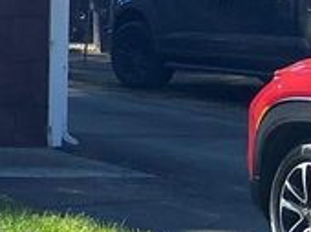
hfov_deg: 9.8
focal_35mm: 157
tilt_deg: -2.6
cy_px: 53
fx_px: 1409
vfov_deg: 9.4
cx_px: -600
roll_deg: +0.8
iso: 32
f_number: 1.8
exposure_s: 1/1245
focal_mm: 4.25
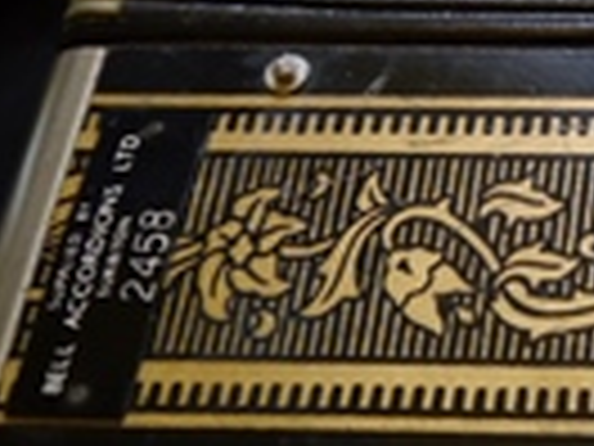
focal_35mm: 96
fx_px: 1647
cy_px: -61
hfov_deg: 17.6
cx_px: 976
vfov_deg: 15.0
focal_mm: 14
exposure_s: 1/60
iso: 800
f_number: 3.5
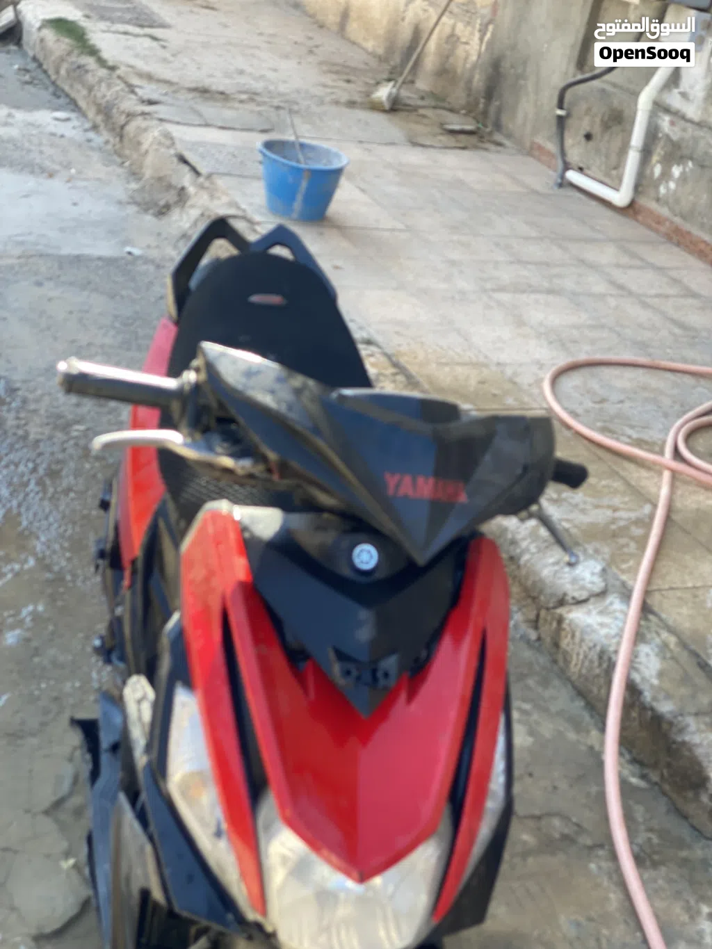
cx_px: 356
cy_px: 474
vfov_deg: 36.8
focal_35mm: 52
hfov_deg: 28.0
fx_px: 1426
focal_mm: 6
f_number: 2
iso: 25
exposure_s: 1/122
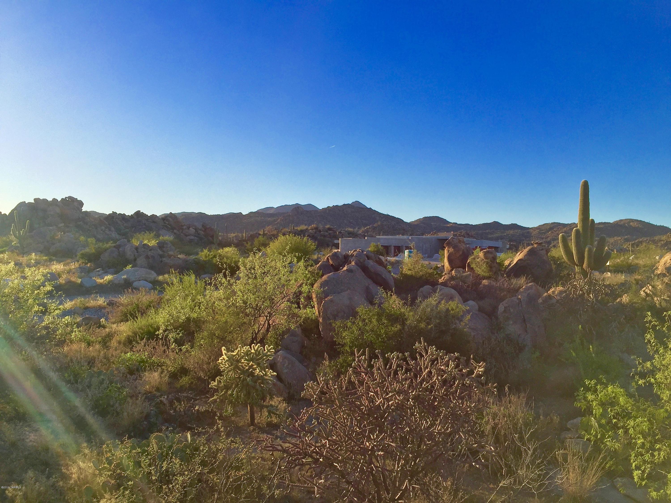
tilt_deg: +1.0
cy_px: 252
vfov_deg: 48.2
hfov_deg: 61.7
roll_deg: -1.3
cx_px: 336
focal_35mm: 29
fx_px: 562
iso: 32
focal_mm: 4.15
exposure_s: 1/1721
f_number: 2.2
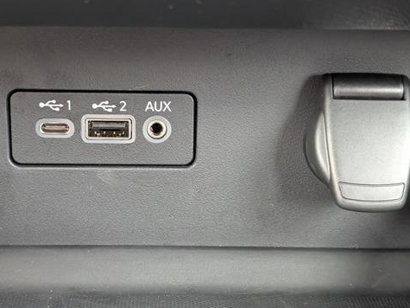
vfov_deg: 22.2
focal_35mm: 66
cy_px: 178
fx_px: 782
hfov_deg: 29.4
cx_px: 178
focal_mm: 6.9
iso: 932
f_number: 1.68
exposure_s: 1/208
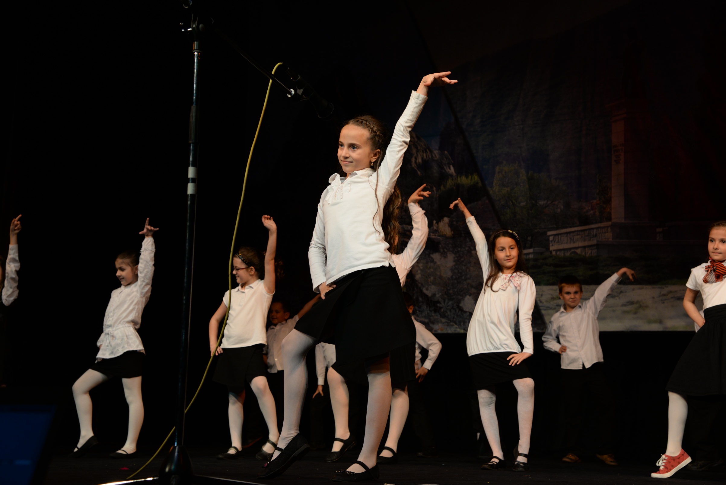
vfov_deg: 24.6
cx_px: 363
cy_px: 242
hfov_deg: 36.2
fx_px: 1110
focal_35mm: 55
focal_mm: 55
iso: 800
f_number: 5.6
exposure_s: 1/100
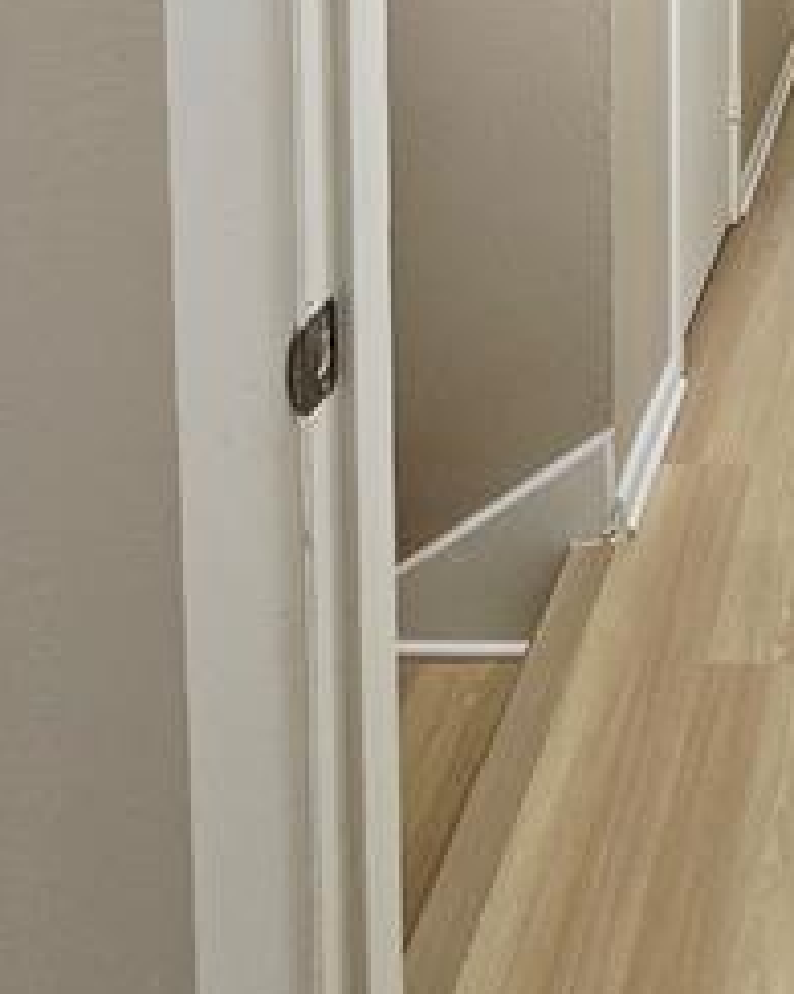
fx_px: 1176
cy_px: -220
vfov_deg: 35.3
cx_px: 1006
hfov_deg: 30.3
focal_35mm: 40
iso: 160
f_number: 2.2
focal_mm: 2.2
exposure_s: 1/60
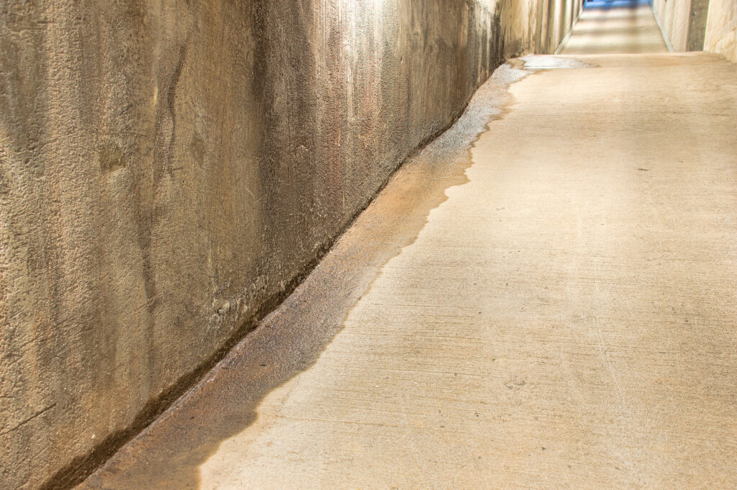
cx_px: 368
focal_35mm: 39
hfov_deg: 49.6
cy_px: 245
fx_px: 798
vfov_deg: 34.2
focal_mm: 26
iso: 400
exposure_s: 1
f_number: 5.6
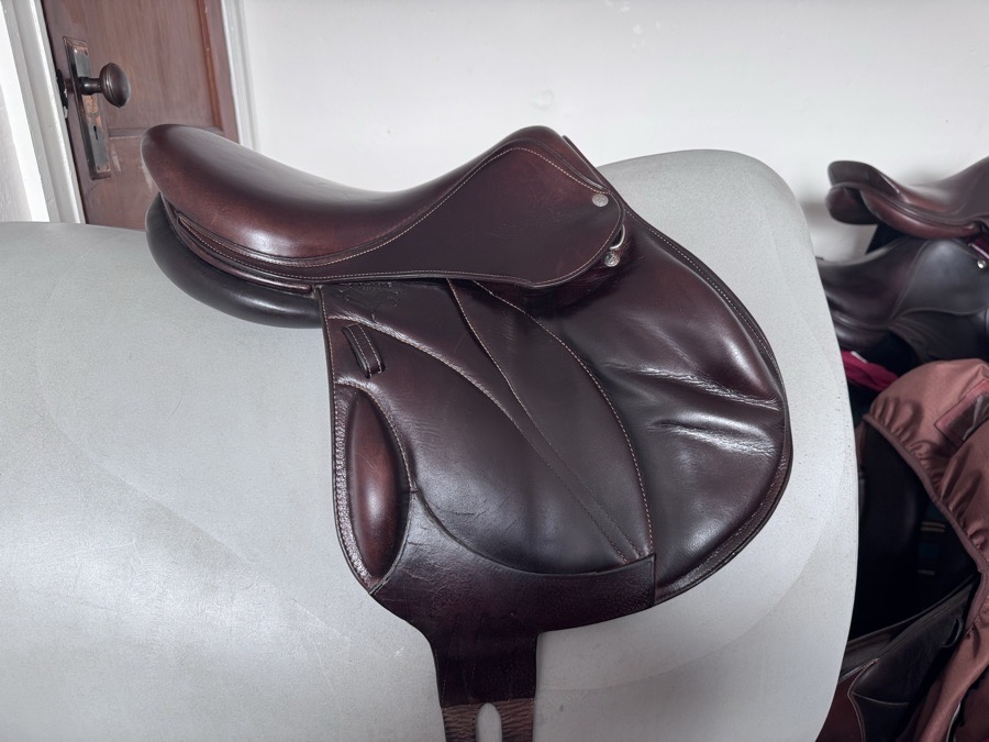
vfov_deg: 56.8
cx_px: 494
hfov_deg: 71.6
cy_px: 371
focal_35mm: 24
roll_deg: +2.0
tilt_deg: -19.2
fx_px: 686
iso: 100
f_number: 1.78
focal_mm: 6.76
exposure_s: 1/121
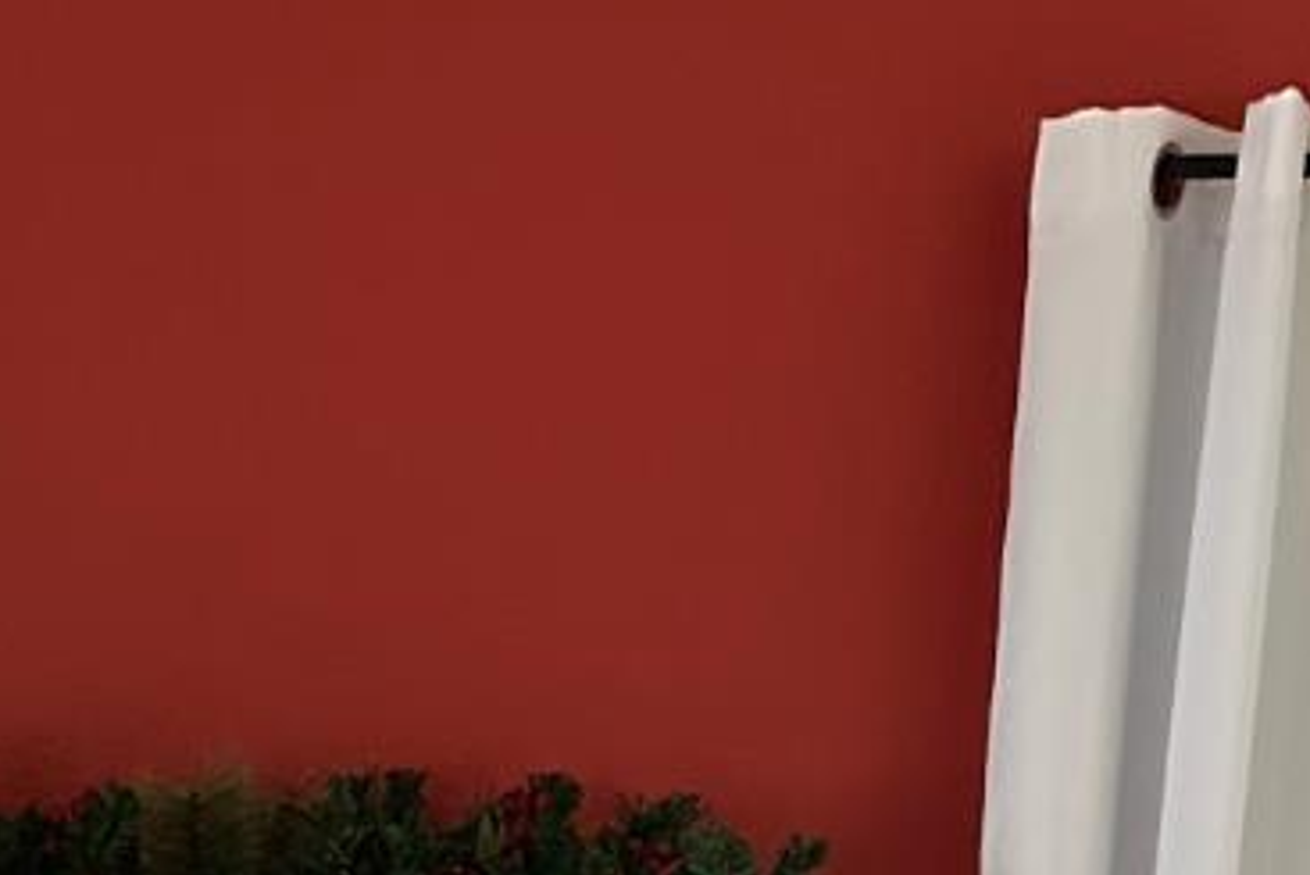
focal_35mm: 102
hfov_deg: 17.4
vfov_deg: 12.4
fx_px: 3713
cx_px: -821
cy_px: 1516
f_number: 1.78
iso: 800
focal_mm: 6.86
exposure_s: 1/40
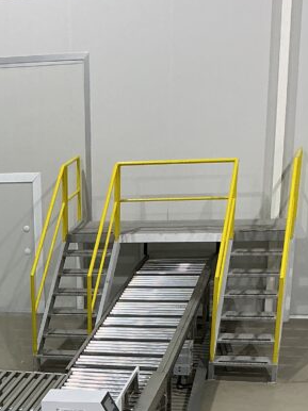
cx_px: -21
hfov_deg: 18.5
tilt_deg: -26.4
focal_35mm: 77
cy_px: 481
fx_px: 915
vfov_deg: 23.4
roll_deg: +5.1
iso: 50
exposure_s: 1/50
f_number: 1.8
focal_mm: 3
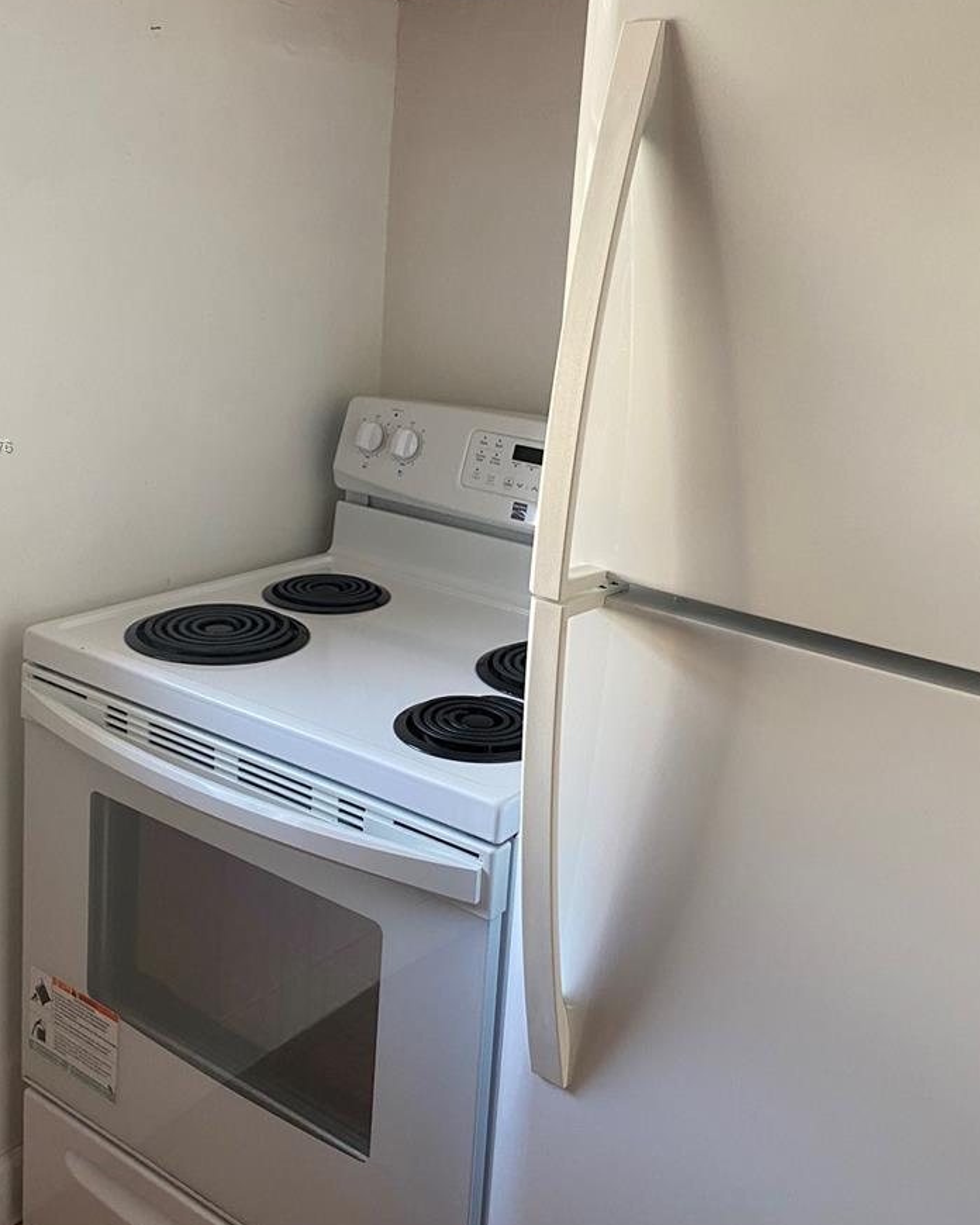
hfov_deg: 42.2
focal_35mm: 35
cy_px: 446
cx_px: 520
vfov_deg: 50.9
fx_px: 1269
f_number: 1.8
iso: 125
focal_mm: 4.25
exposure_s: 1/60
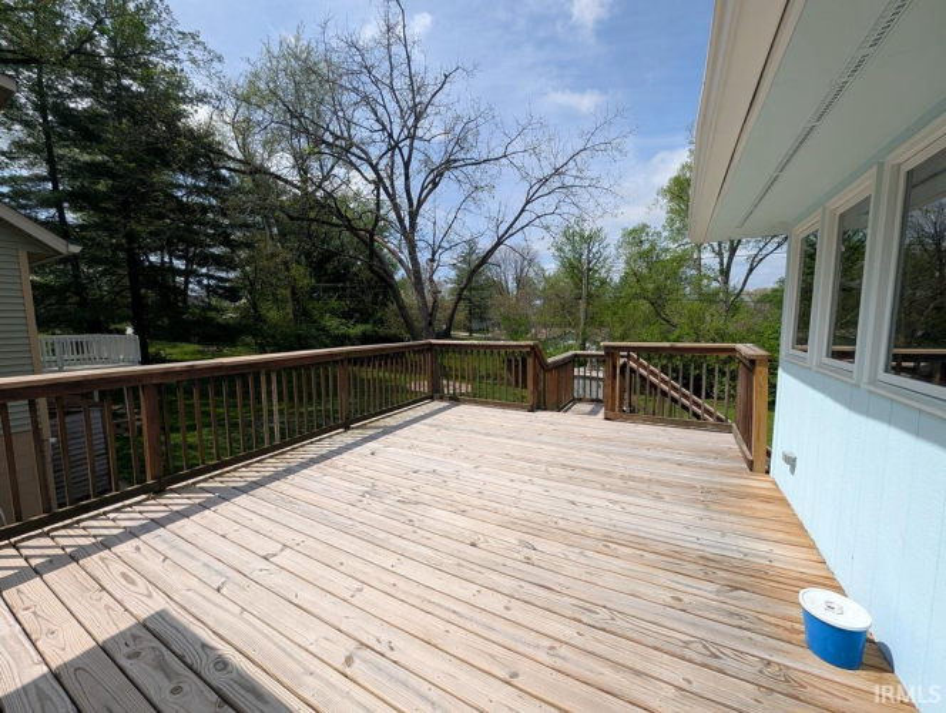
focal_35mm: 12
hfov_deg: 110.5
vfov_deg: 94.6
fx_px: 328
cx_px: 473
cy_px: 356
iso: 49
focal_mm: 2.02
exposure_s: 1/4184
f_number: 1.7
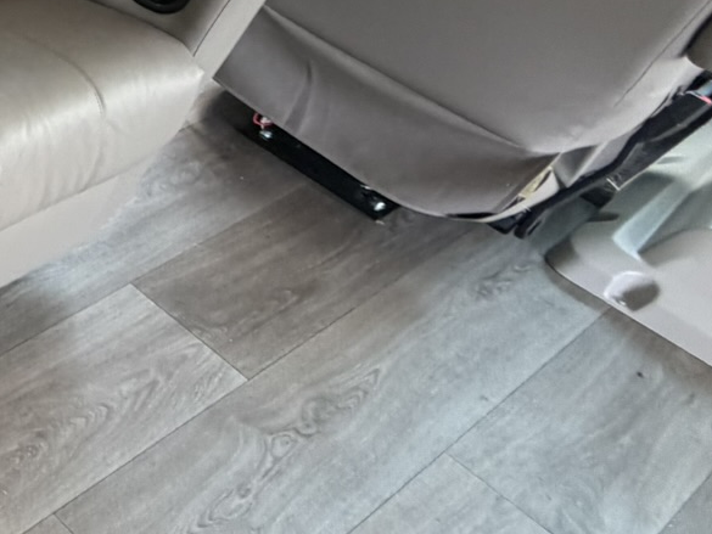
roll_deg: -5.9
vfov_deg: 27.8
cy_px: -11
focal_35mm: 49
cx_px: -477
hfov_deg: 24.4
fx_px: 1008
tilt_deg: -36.6
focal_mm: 2.22
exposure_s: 1/121
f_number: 2.2
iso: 200
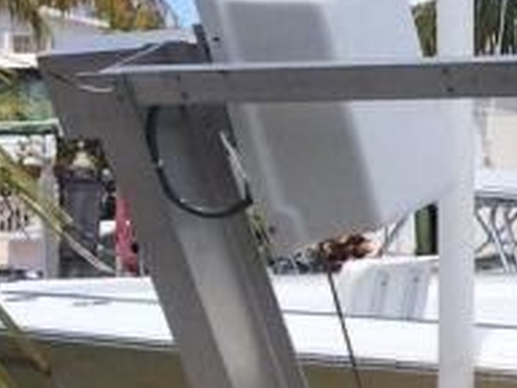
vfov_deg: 9.6
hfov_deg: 11.1
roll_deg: +1.2
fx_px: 2315
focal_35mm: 155
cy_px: 242
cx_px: 1171
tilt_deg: -2.4
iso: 32
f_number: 2.2
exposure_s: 1/2160
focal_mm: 4.15
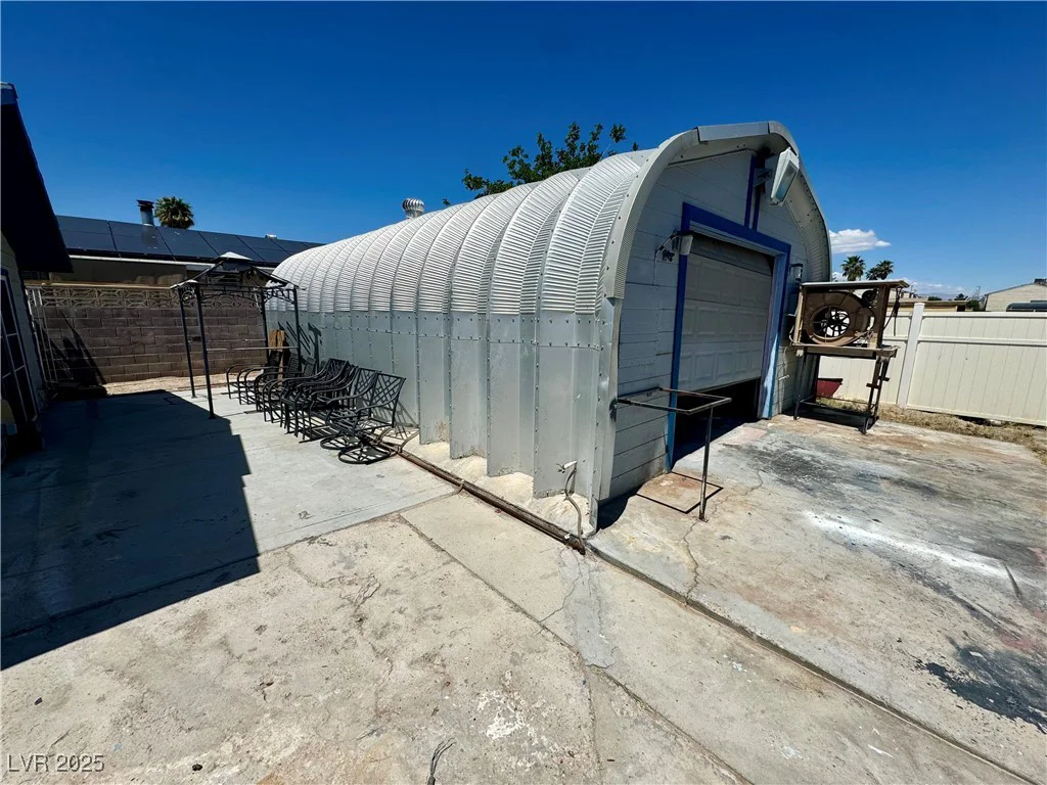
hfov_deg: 102.1
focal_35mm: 14
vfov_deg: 85.7
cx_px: 524
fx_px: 423
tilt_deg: -12.4
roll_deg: -0.5
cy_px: 392
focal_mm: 2.22
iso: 50
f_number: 2.2
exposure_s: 1/4630
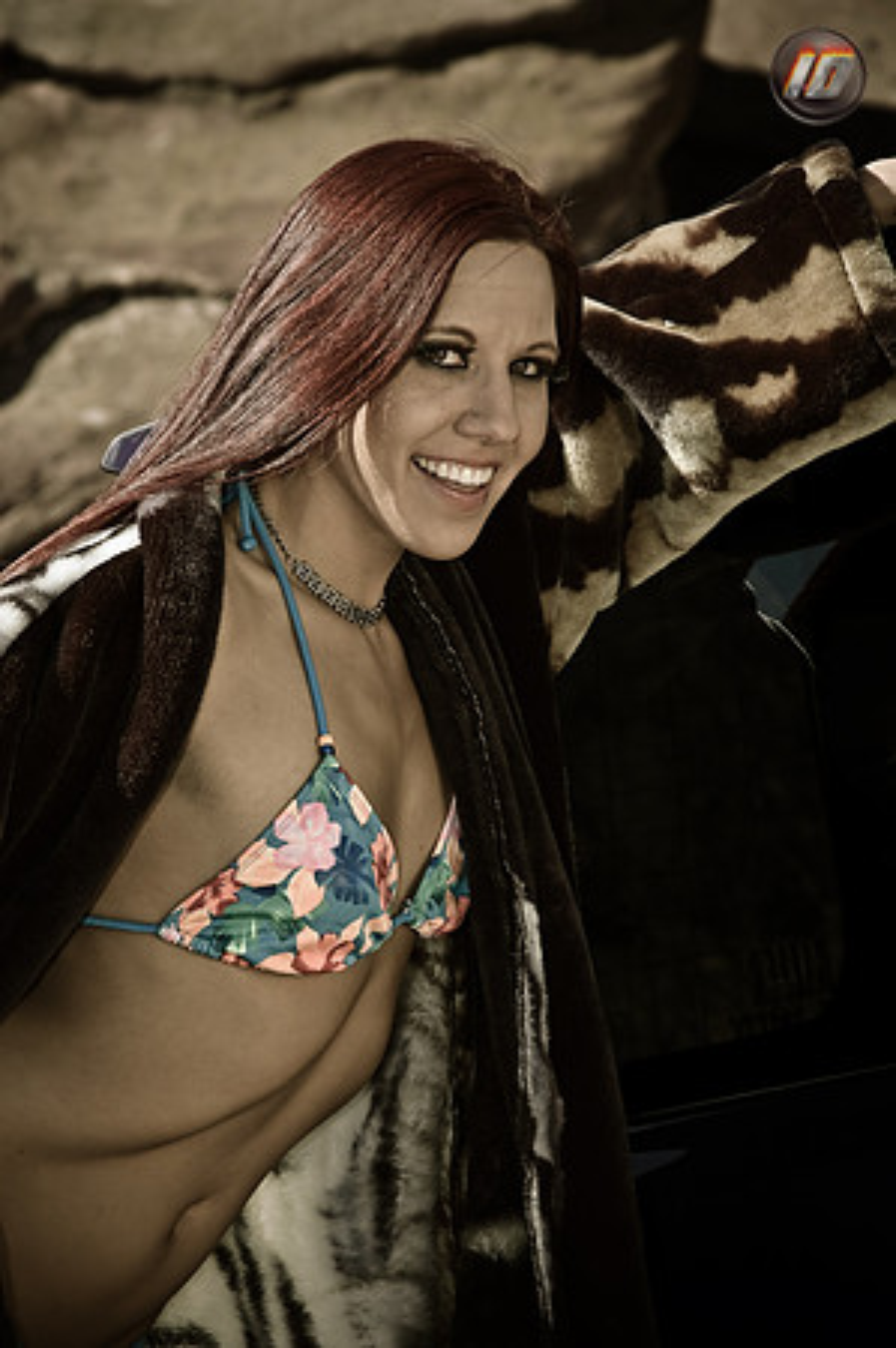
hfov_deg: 7.3
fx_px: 7016
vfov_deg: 11.0
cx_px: 448
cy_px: 674
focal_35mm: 188
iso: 200
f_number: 13
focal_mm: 125
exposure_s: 1/200
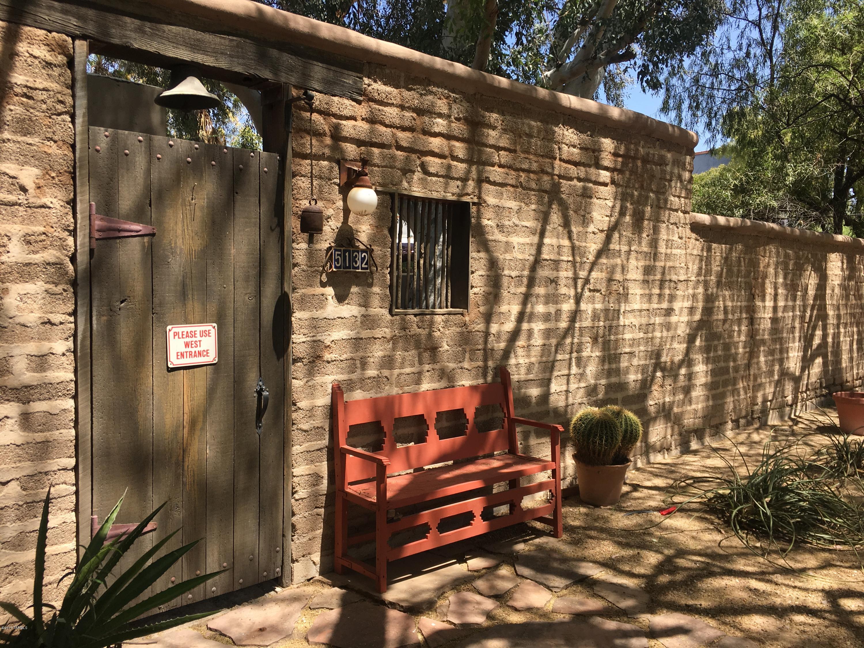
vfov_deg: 48.2
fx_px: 724
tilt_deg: -0.9
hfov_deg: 61.7
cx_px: 432
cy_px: 324
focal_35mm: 29
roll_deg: -0.2
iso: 25
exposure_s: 1/699
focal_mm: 4.15
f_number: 2.2
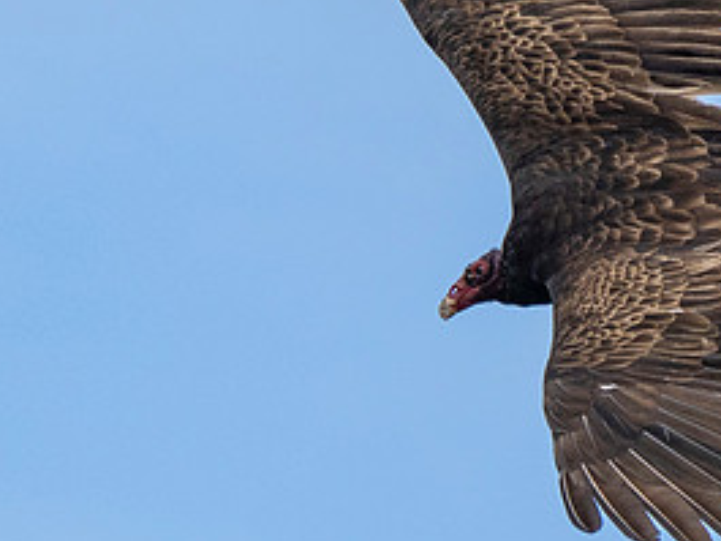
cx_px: 792
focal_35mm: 2241
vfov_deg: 0.7
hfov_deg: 0.9
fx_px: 46698
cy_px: -112
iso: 320
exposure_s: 1/2000
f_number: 6.3
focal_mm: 301
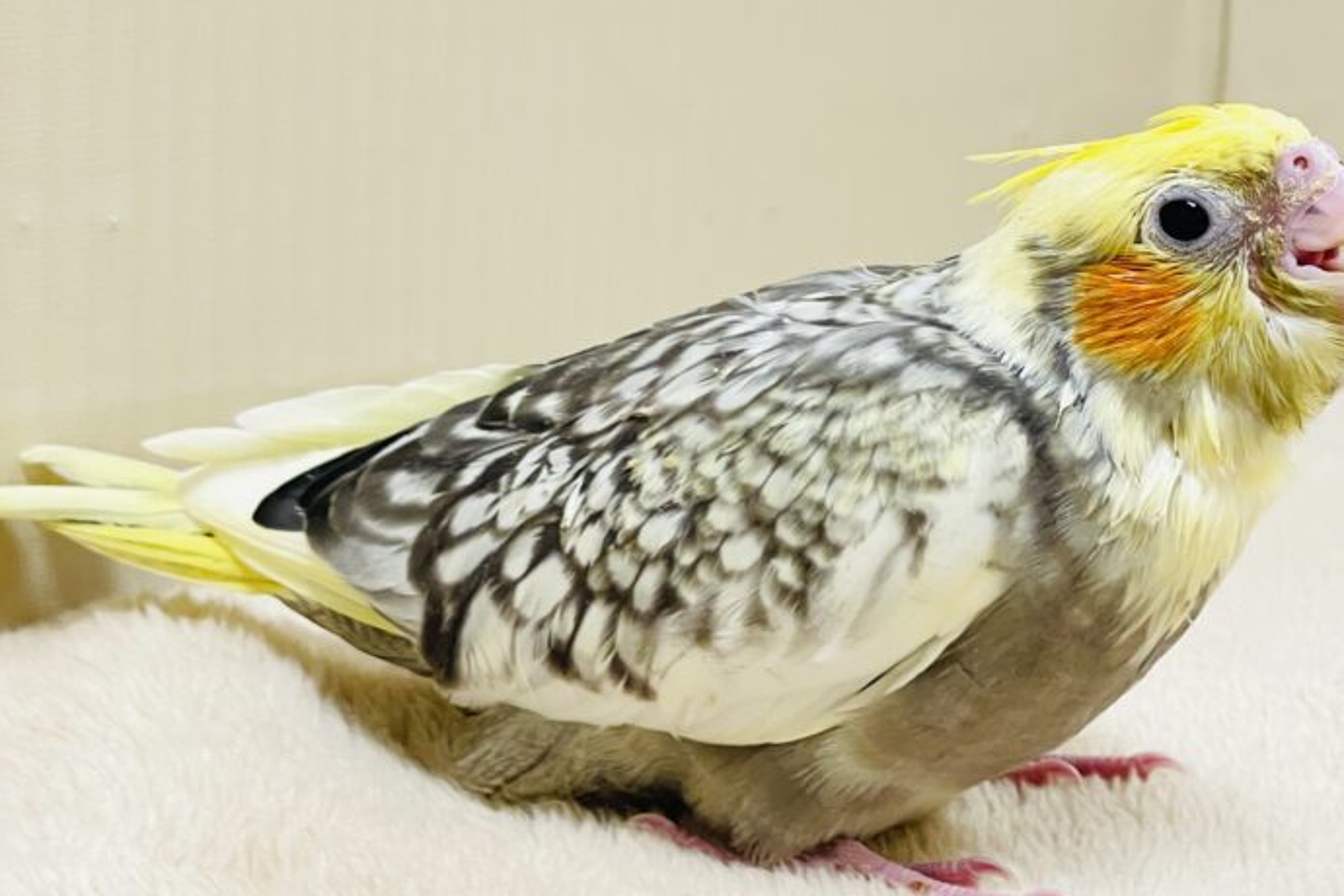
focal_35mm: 94
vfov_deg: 14.5
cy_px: 339
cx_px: 744
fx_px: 3509
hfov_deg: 21.7
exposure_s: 1/99
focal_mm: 6
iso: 125
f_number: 2
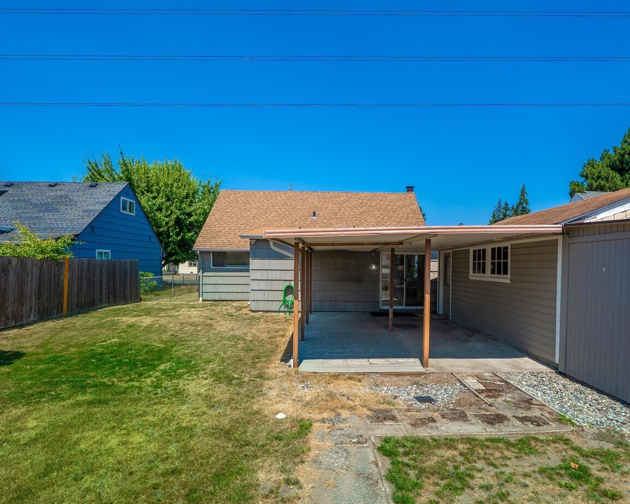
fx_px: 336
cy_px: 265
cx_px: 341
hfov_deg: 86.2
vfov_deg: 73.8
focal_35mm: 18
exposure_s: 1/320
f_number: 6.3
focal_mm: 13
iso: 100
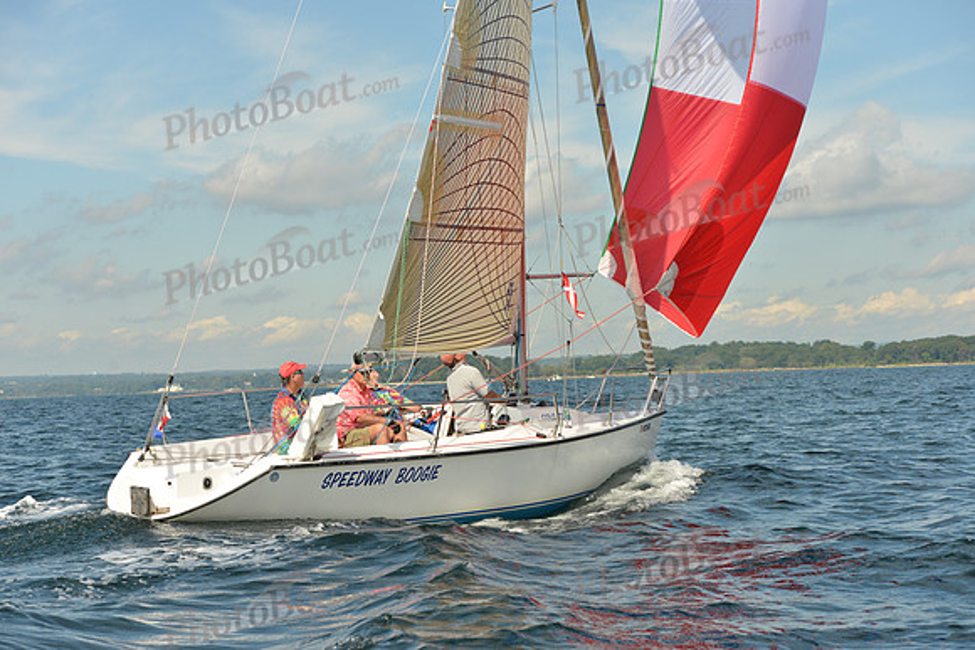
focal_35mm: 70
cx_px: 488
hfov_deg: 28.8
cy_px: 325
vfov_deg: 19.5
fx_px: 1896
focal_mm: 70
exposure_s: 1/1600
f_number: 6.3
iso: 320
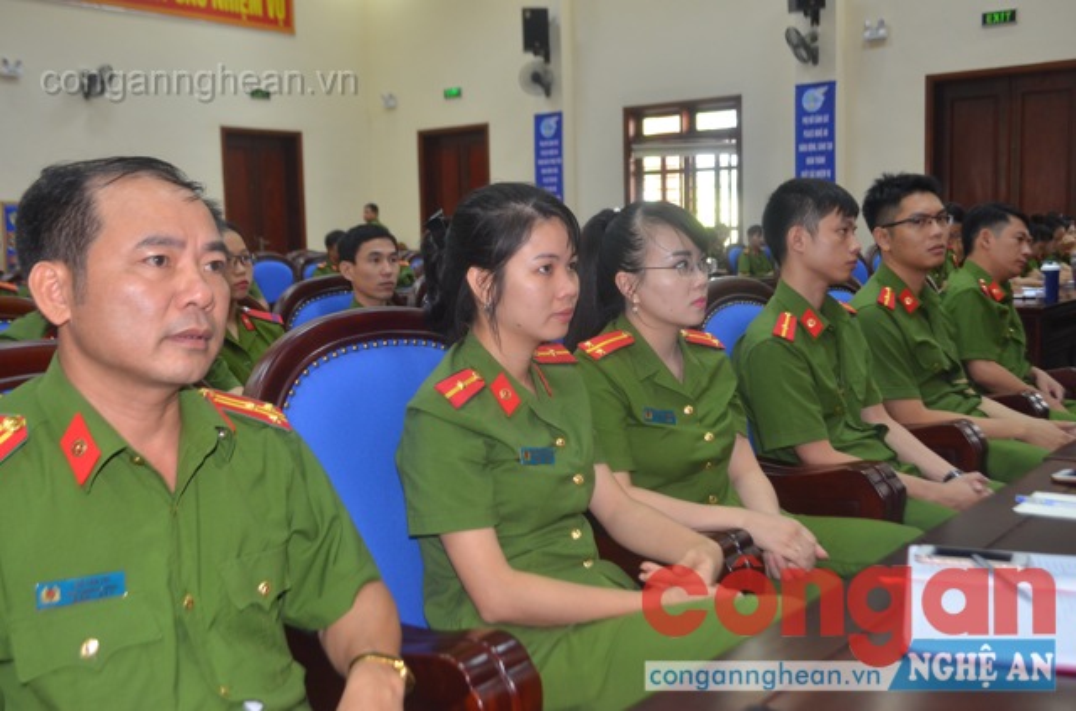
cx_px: 538
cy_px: 356
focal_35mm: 36
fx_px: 1073
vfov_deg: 36.7
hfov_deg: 53.3
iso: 800
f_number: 5
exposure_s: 1/60
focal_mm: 24
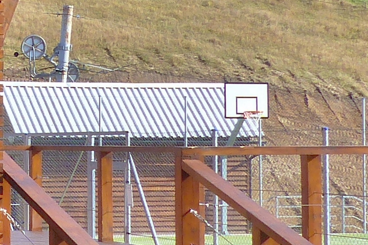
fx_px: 1676
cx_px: -79
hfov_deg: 12.2
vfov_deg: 8.3
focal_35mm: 164
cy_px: 38
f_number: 4
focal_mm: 5.5
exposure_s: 1/500
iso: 100
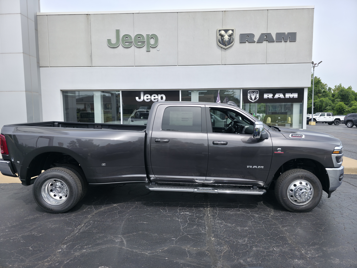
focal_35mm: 23
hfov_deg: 73.9
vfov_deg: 58.9
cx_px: 178
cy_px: 134
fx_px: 237
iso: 50
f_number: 1.7
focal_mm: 6.3
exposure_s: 1/1893
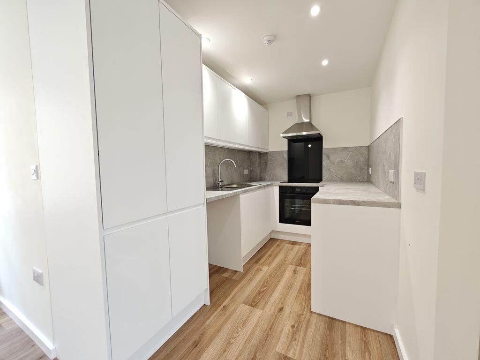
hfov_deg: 110.5
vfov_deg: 94.5
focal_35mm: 12
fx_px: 166
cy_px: 180
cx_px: 240
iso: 100
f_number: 1.8
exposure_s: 1/50
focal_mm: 2.03
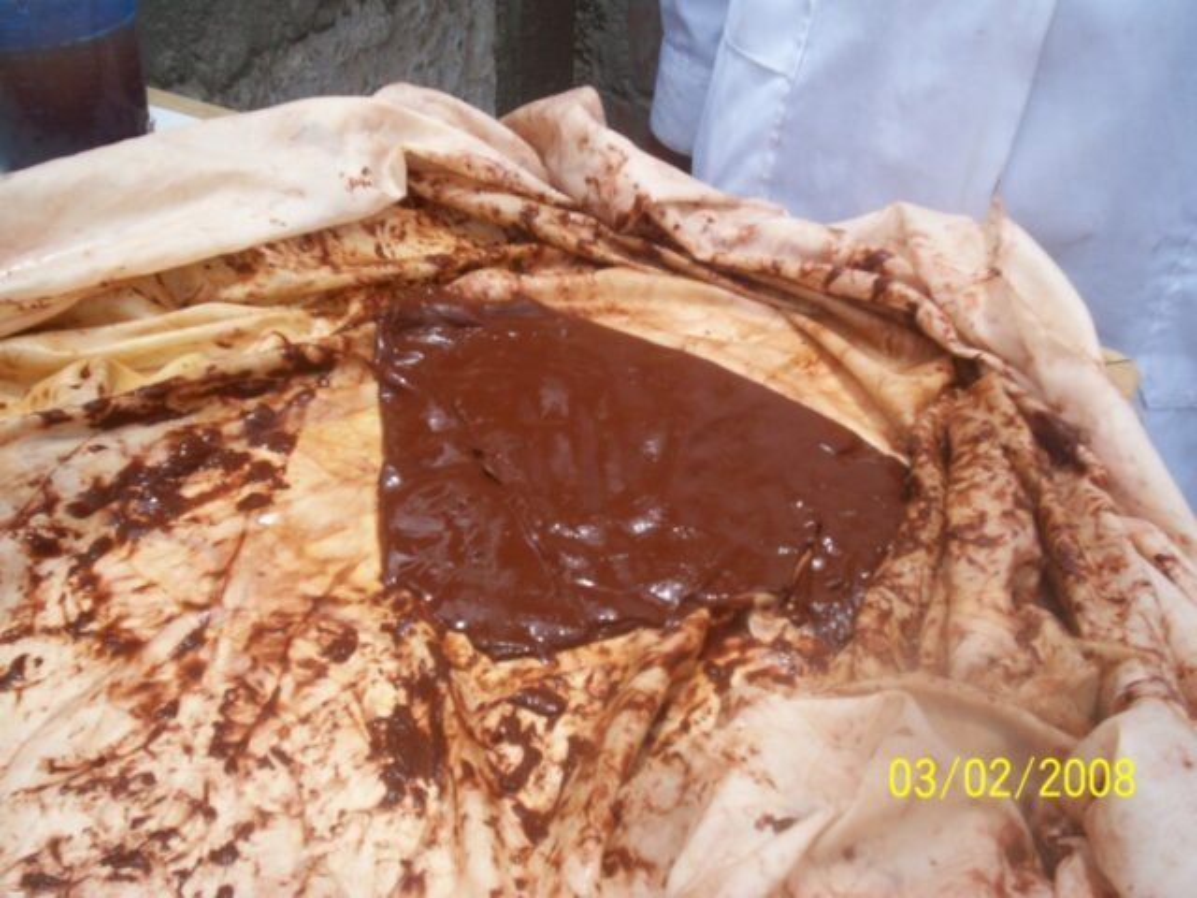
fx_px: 1245
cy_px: 449
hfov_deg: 51.4
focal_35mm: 36
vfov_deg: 39.7
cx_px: 598
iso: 100
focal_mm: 5.9
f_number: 4.5
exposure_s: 1/448
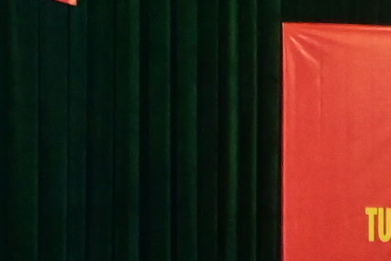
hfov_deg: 5.6
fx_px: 3922
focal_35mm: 361
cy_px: 695
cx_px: 833
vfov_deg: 3.7
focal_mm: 35
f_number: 4.2
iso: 2500
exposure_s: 1/200
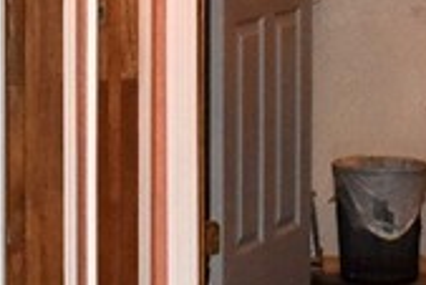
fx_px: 2857
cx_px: 449
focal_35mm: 241
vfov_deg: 5.6
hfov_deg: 8.5
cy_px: -184
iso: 4000
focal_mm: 25
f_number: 4
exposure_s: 1/60
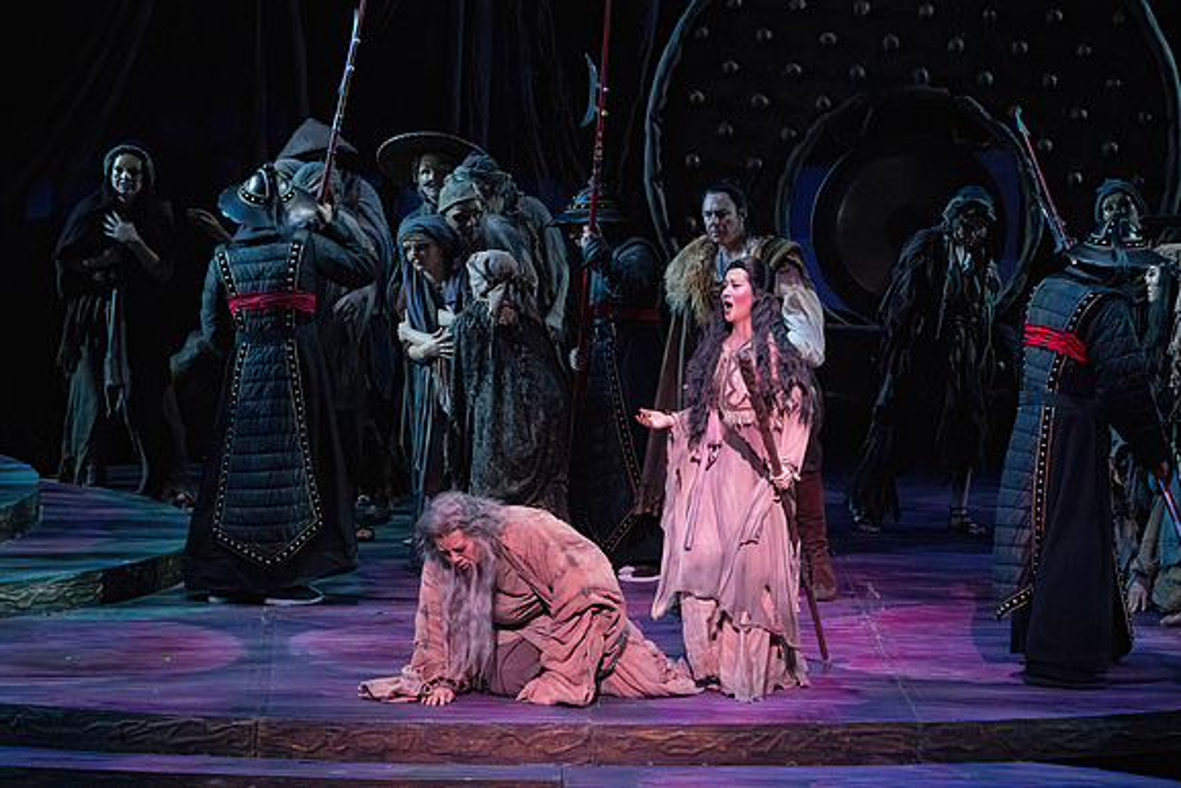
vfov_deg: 6.8
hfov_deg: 10.2
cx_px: 592
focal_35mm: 201
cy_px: 394
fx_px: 6595
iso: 20000
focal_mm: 200
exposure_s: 1/320
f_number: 9
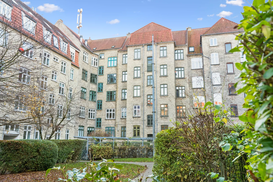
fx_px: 227
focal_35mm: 30
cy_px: 91
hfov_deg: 61.9
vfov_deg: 43.6
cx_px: 136
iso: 800
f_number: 11
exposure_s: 1/30
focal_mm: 30
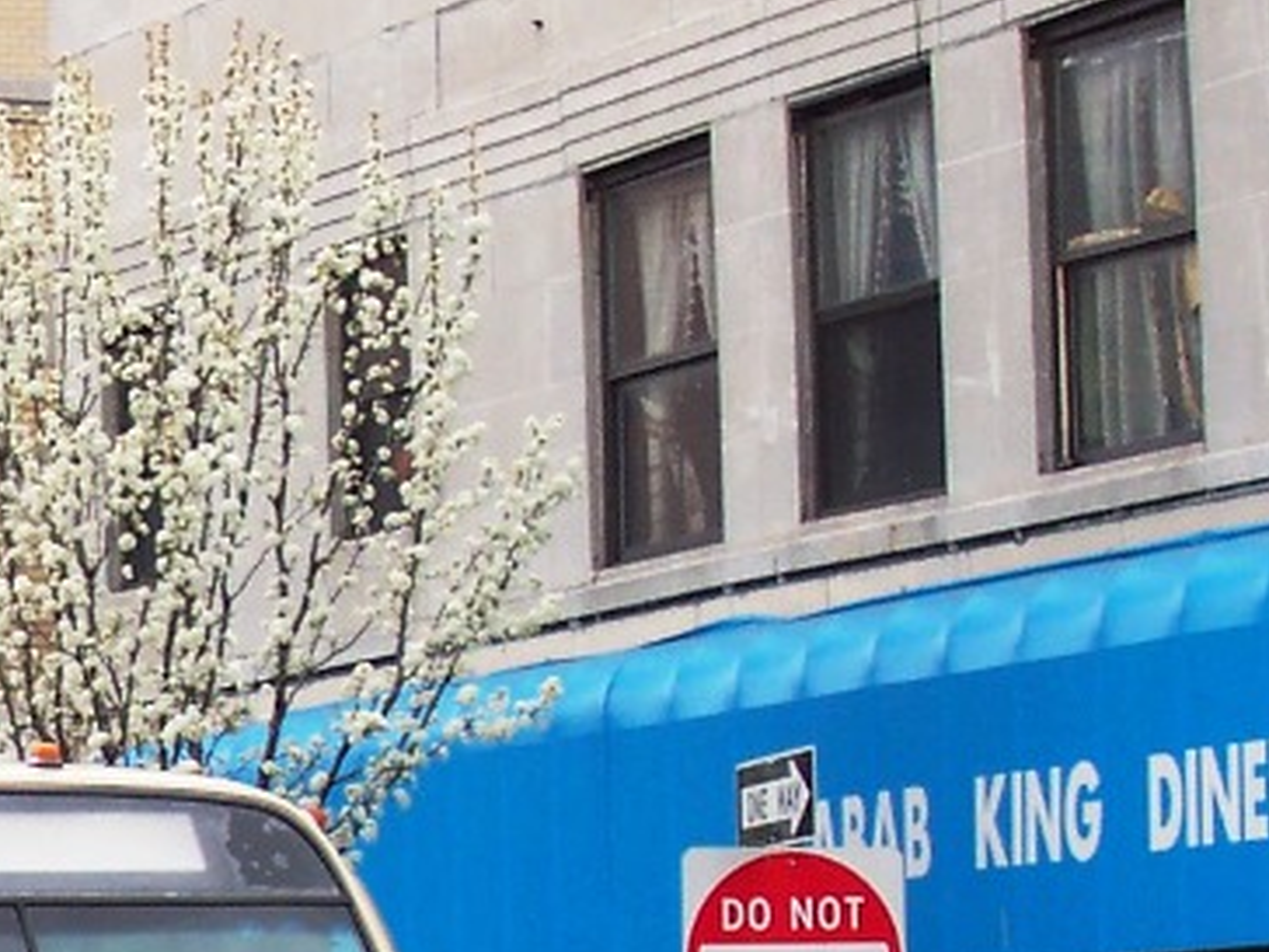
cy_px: 1304
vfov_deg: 7.3
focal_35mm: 200
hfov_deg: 9.7
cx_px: -436
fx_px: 7332
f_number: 4
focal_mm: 10.8
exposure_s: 1/350
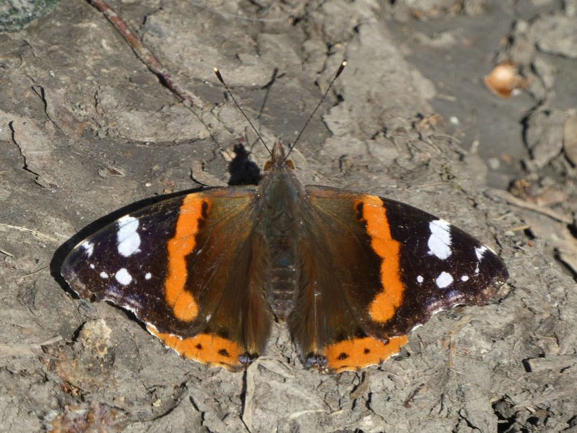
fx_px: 12620
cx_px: 288
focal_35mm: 757
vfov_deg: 2.0
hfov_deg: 2.6
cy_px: 216
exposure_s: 1/160
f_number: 5.6
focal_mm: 135.6
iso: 80
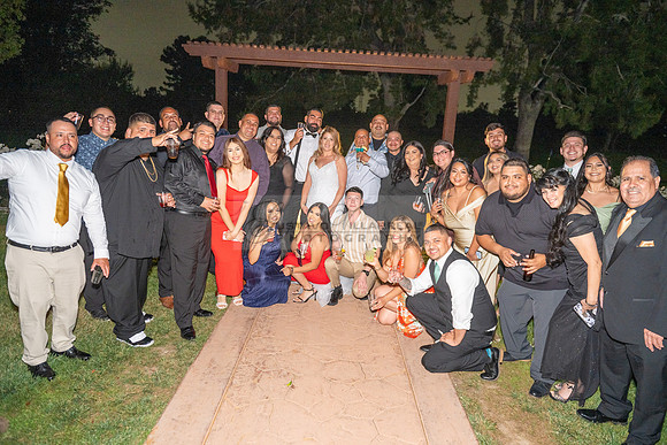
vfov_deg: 53.2
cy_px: 222
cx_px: 334
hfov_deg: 73.7
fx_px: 445
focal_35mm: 24
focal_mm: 24
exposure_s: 1/160
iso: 800
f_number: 3.5
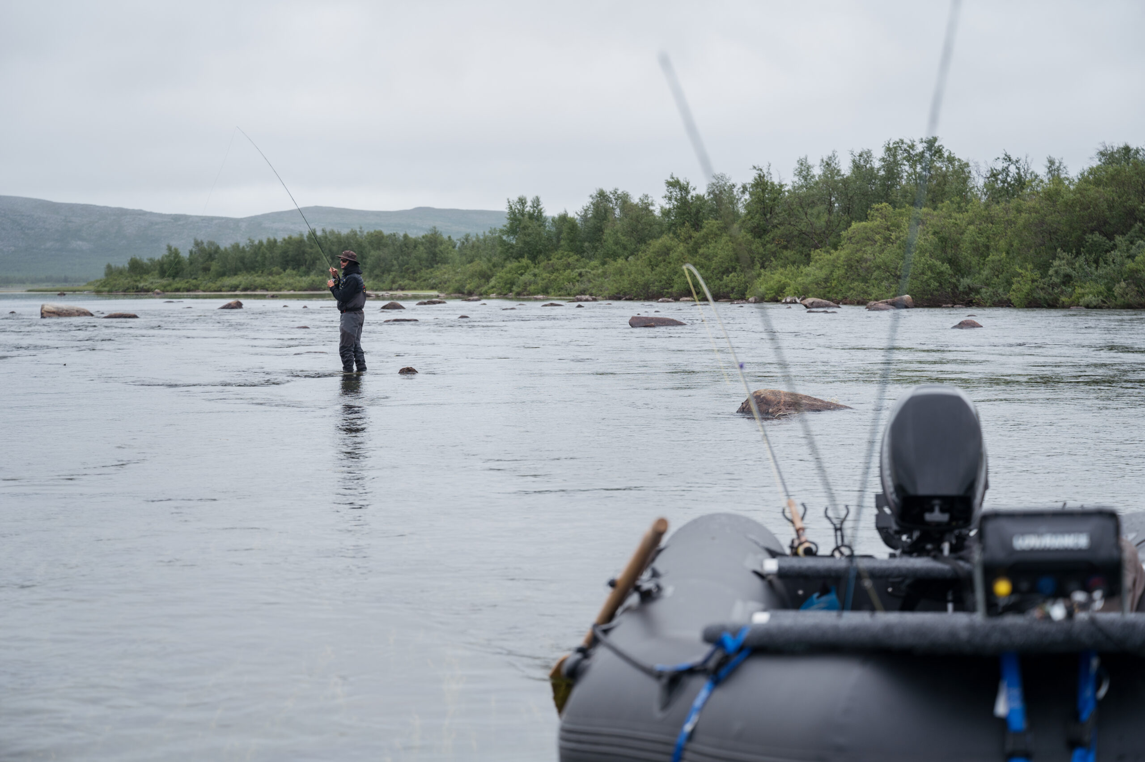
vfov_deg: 19.4
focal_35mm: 70
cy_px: 381
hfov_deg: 28.9
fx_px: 2225
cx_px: 572
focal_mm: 70
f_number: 4
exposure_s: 1/640
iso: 100
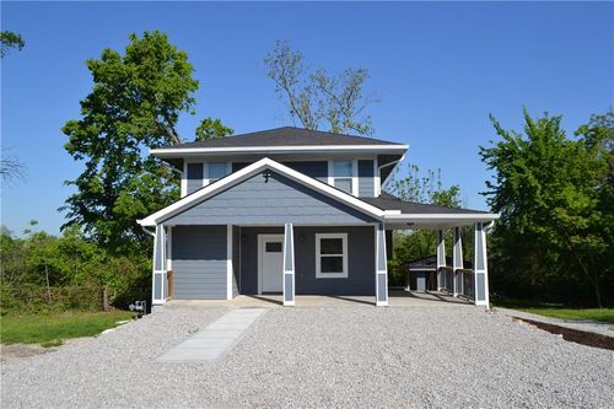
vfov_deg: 47.9
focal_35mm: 27
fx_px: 460
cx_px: 307
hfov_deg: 67.4
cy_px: 204
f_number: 8
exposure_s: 1/250
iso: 100
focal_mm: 18
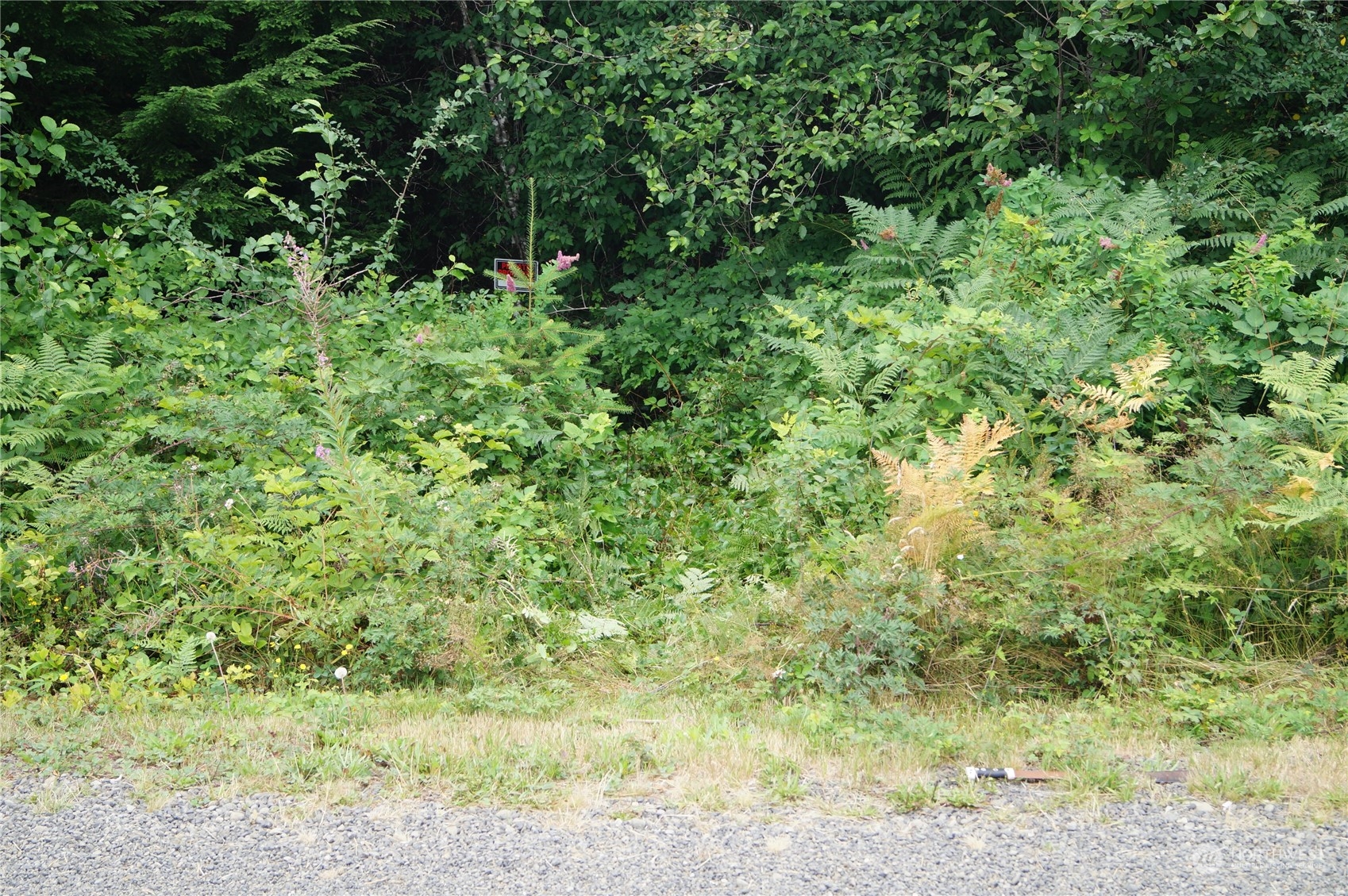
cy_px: 448
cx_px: 674
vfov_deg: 29.8
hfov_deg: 43.6
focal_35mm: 45
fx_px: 1683
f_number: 5
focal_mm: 30
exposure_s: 1/60
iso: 100
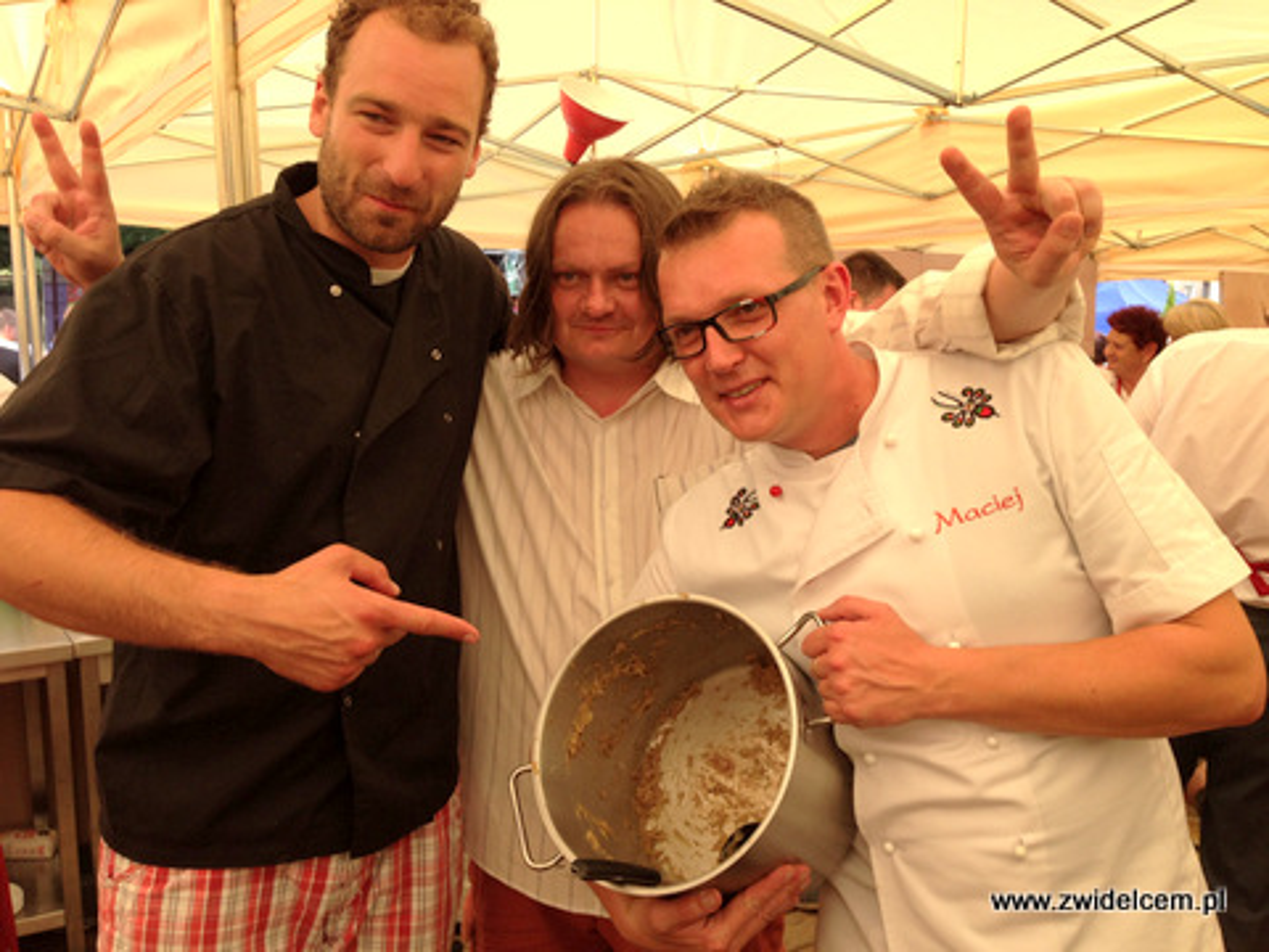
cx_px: 634
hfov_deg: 55.4
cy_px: 476
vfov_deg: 42.9
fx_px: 1210
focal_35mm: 33
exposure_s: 1/467
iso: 50
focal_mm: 4.12
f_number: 2.4
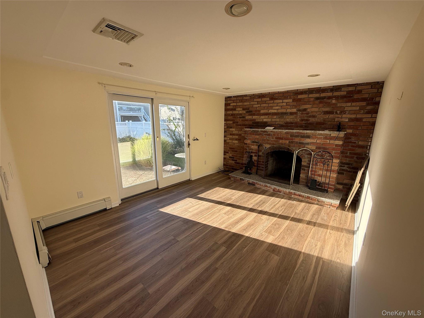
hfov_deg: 102.1
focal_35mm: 14
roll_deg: -0.7
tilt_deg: -12.4
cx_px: 212
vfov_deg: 85.7
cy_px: 159
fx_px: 171
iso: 50
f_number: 2.2
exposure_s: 1/259
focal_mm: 2.22
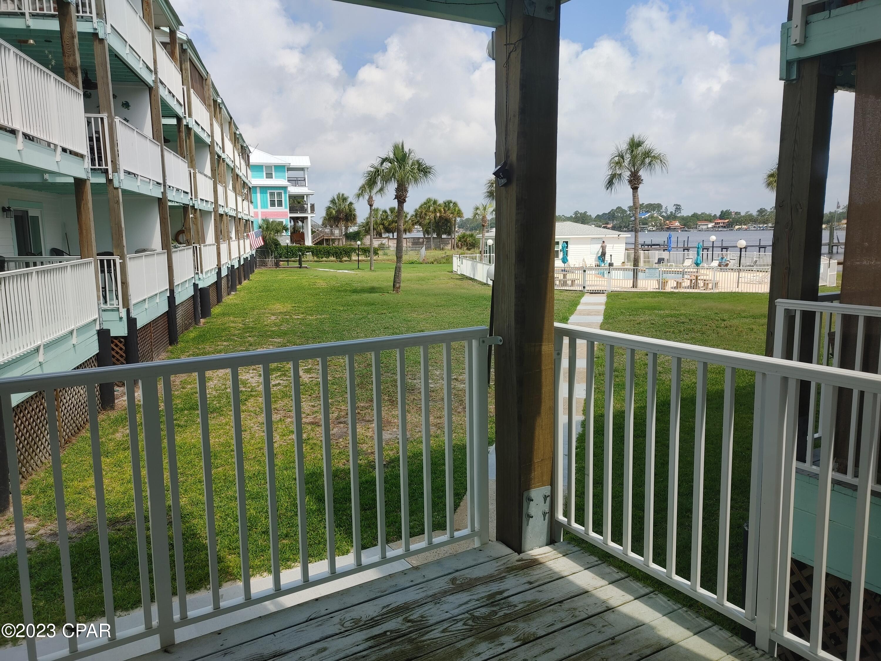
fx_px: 662
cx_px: 440
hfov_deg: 67.3
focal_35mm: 26
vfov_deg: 53.1
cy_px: 330
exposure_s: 1/980
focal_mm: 5.58
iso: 50
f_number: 1.8
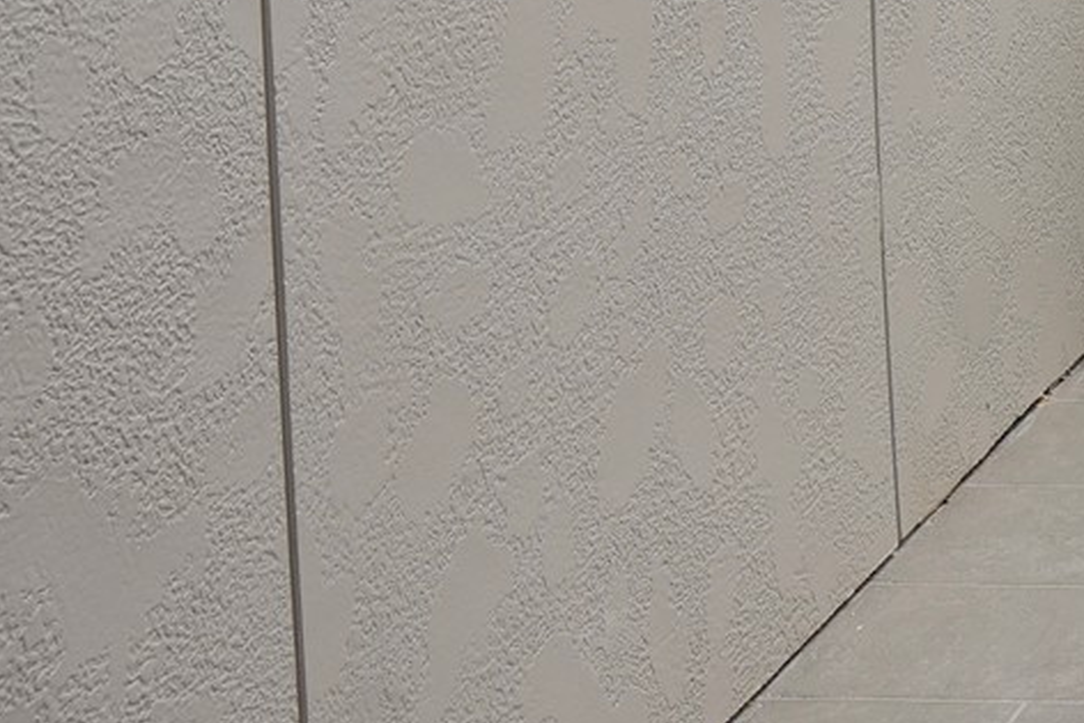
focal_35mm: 115
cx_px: 2283
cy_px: -539
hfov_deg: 14.3
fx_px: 3477
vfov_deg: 11.1
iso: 100
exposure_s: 1/1000
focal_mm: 25.1
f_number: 5.6
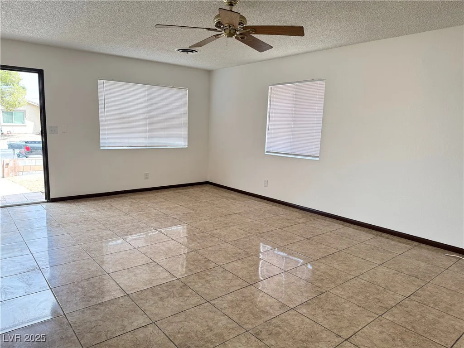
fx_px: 322
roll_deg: -2.2
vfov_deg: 56.8
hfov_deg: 71.6
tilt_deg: -8.7
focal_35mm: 24
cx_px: 232
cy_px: 174
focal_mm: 6.76
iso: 100
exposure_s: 1/159
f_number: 1.78
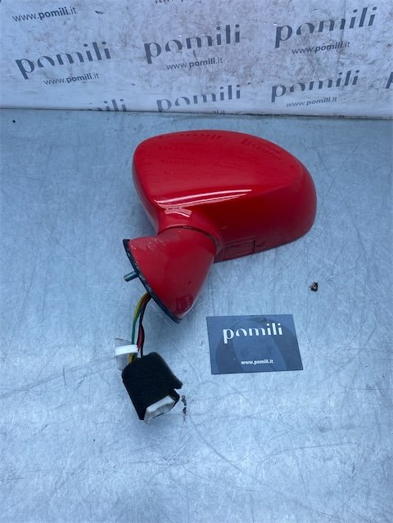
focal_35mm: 26
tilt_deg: -60.3
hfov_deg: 53.1
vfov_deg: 67.3
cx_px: 196
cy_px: 262
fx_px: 394
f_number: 1.8
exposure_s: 1/1053
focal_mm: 4.25
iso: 32
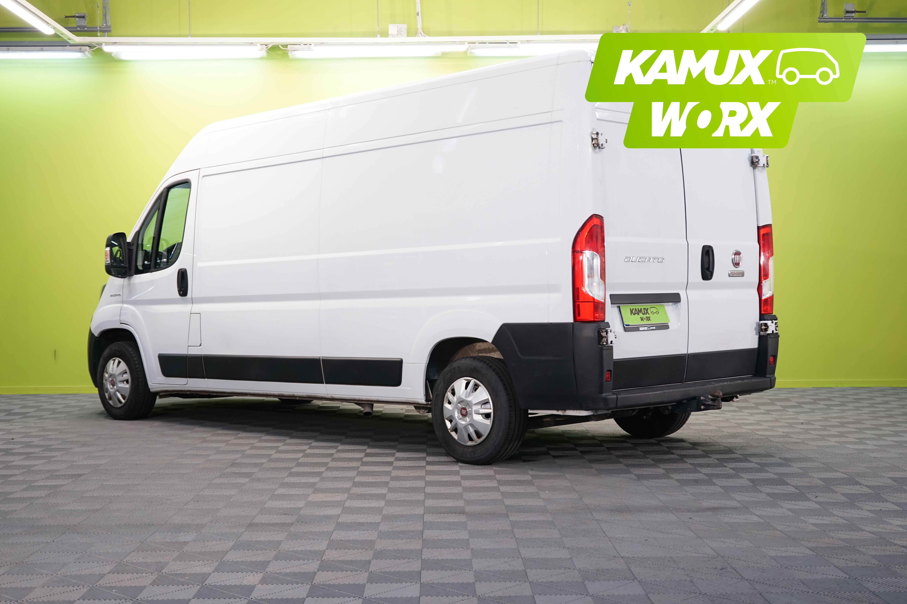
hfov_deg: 41.9
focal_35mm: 47
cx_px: 454
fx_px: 1184
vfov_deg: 28.6
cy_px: 302
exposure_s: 1/25
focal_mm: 47
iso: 500
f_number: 5.6
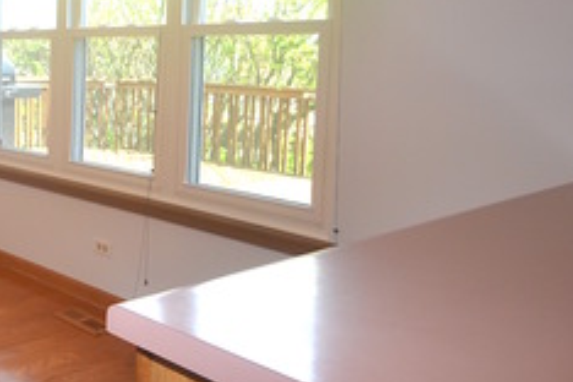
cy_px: 97
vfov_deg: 32.0
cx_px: -64
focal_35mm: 41
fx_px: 653
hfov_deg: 38.7
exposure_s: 1/60
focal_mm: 10
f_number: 4
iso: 100
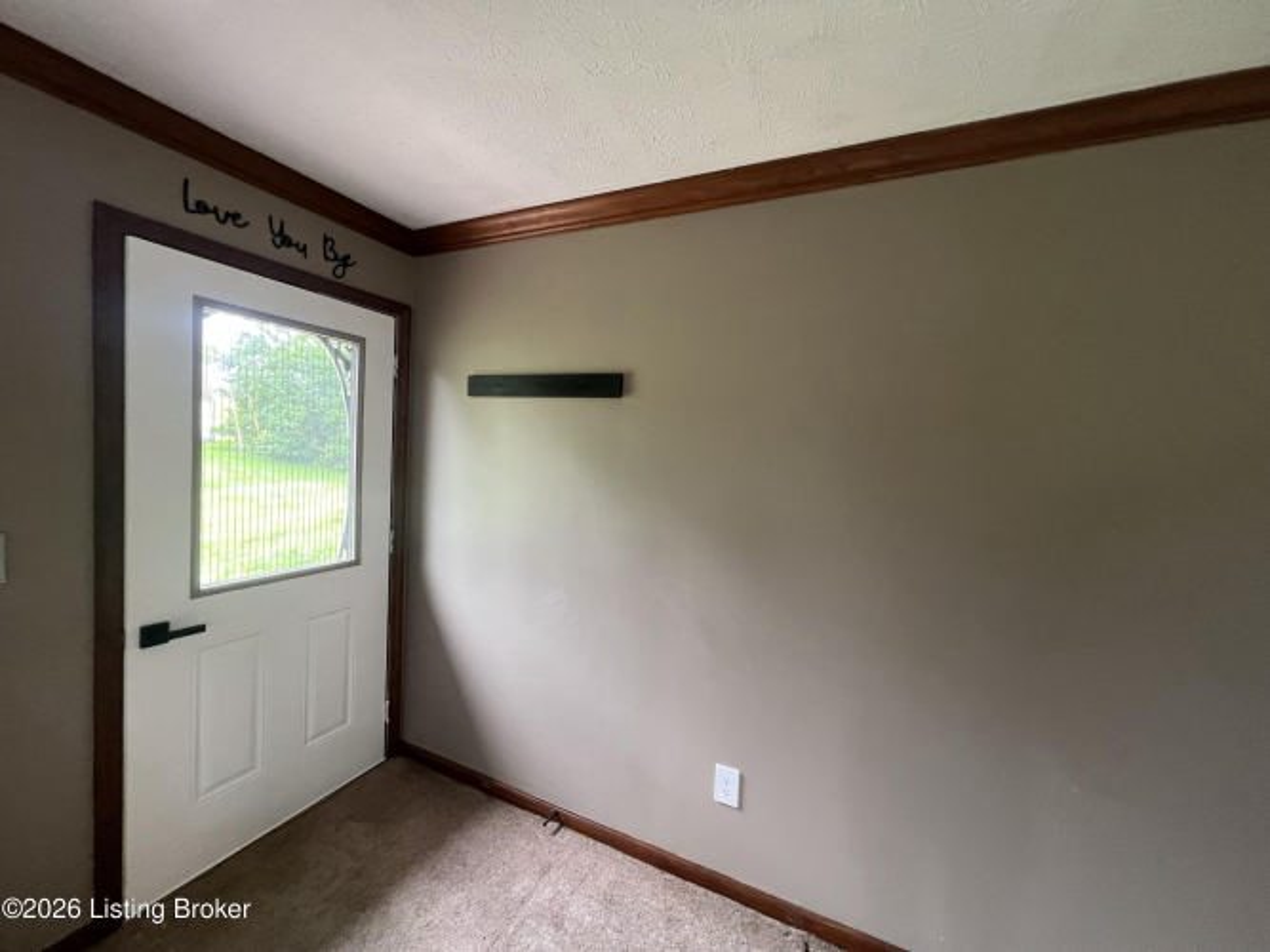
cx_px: 635
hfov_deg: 106.2
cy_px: 476
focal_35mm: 13
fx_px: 477
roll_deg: -3.7
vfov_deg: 89.9
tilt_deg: -3.6
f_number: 1.8
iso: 320
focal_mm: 1.57
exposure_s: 1/60
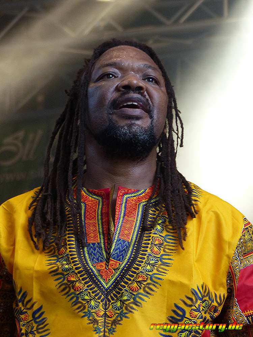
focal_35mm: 189
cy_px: 168
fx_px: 1842
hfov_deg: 7.9
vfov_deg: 10.5
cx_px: 126
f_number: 2.8
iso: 250
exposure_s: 1/125
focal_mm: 34
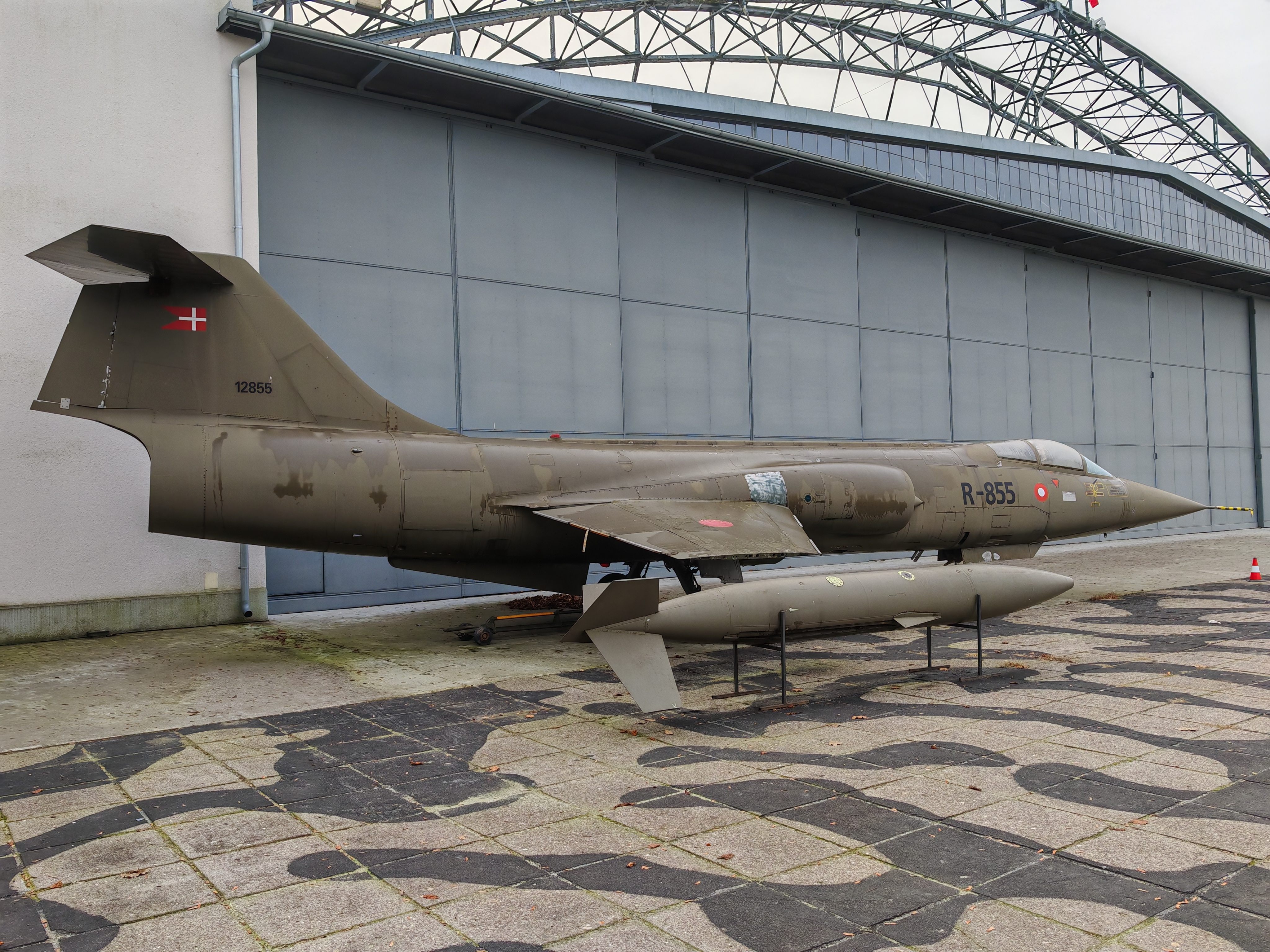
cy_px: 476
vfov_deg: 51.4
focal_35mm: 27
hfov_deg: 65.3
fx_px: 991
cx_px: 635
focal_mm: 6.83
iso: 50
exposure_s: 1/980
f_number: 2
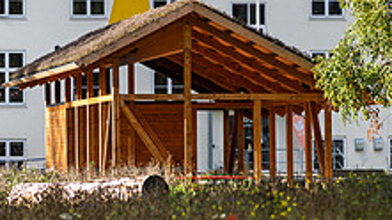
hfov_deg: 9.1
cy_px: 56
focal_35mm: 236
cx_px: 205
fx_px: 2452
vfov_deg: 5.1
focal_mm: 85
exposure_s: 1/1250
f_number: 2
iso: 64
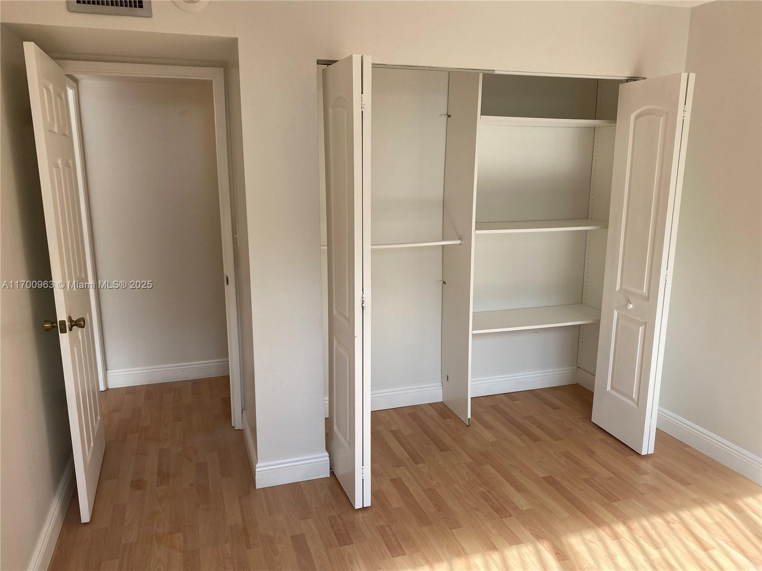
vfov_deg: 53.1
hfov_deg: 67.3
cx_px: 381
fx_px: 572
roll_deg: -0.3
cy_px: 286
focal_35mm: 26
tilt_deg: -11.4
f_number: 1.8
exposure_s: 1/345
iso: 32
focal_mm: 4.25
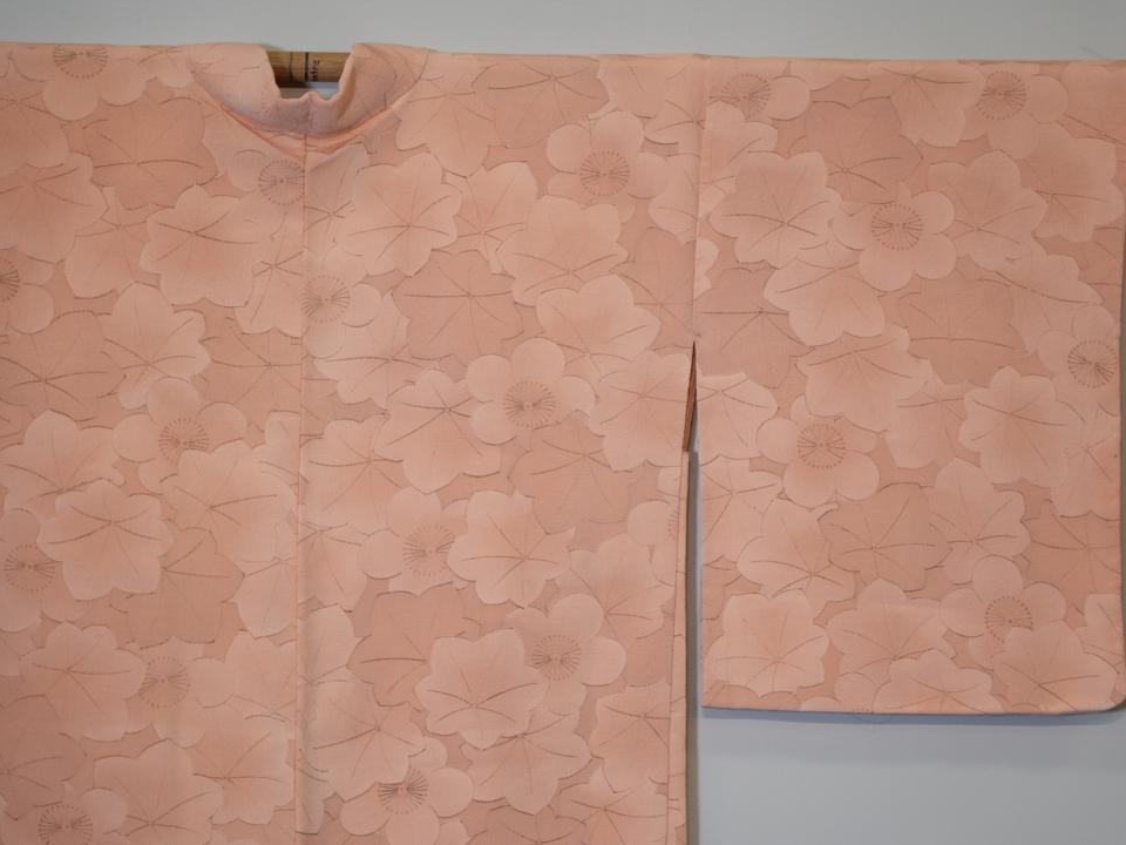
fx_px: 3708
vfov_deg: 13.0
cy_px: 422
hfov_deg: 17.3
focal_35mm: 114
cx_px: 578
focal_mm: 105
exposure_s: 1/500
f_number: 4
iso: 2000
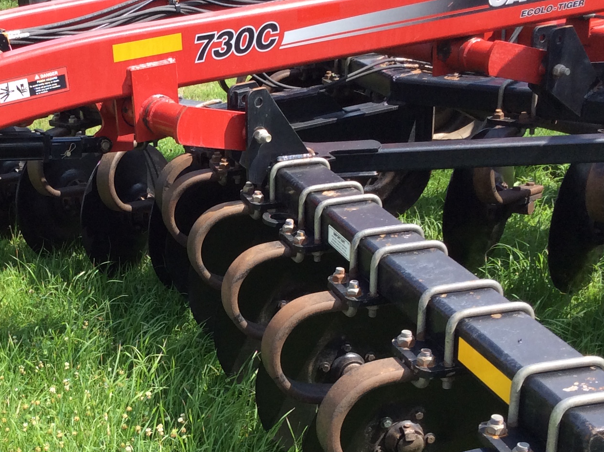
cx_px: 90
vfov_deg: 22.1
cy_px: 303
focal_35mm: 66
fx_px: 1150
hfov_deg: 28.6
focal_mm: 3.3
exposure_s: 1/608
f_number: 2.4
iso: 32
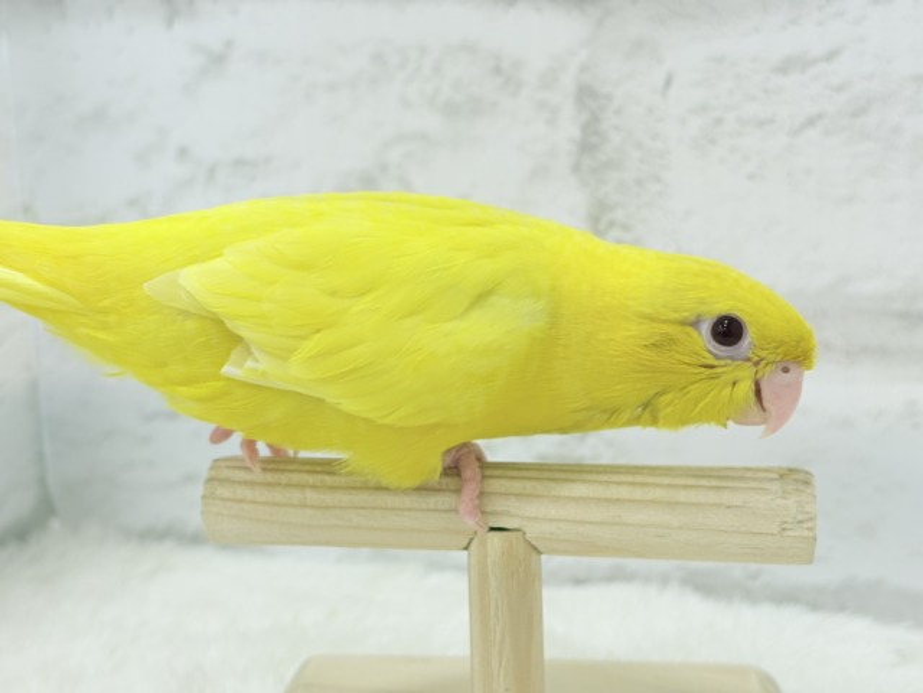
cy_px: 346
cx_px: 462
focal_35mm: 52
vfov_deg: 28.0
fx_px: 1387
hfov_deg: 36.8
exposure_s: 1/100
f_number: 1.6
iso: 64
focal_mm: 5.96
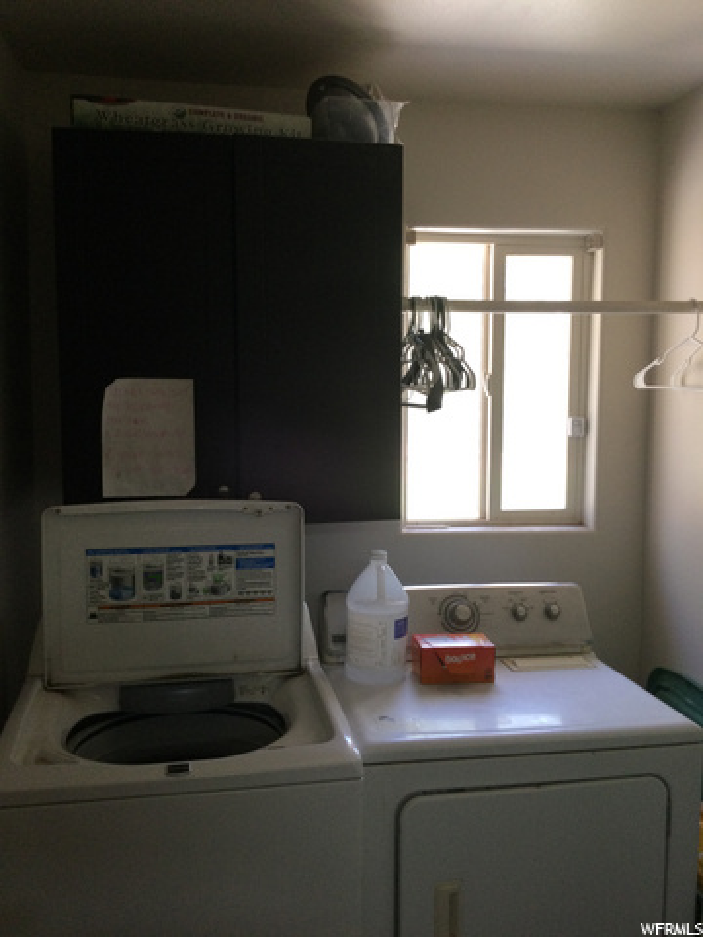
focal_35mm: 31
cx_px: 352
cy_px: 468
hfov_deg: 45.4
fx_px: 839
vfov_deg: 58.4
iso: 25
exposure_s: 1/30
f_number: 2.4
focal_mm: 3.3
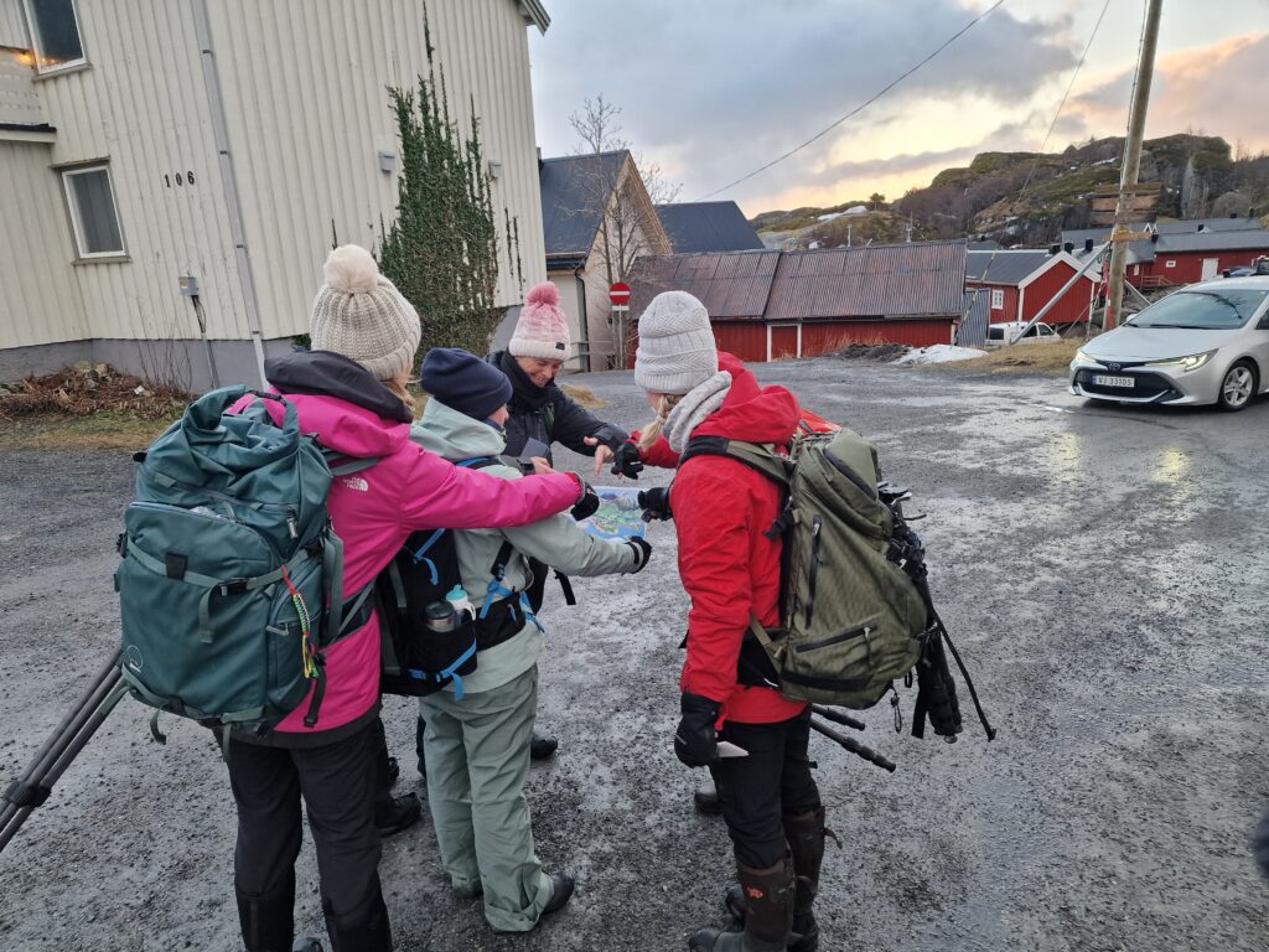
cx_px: 634
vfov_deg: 58.9
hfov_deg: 73.9
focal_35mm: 23
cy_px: 476
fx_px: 843
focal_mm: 6.4
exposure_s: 1/180
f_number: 1.8
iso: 100
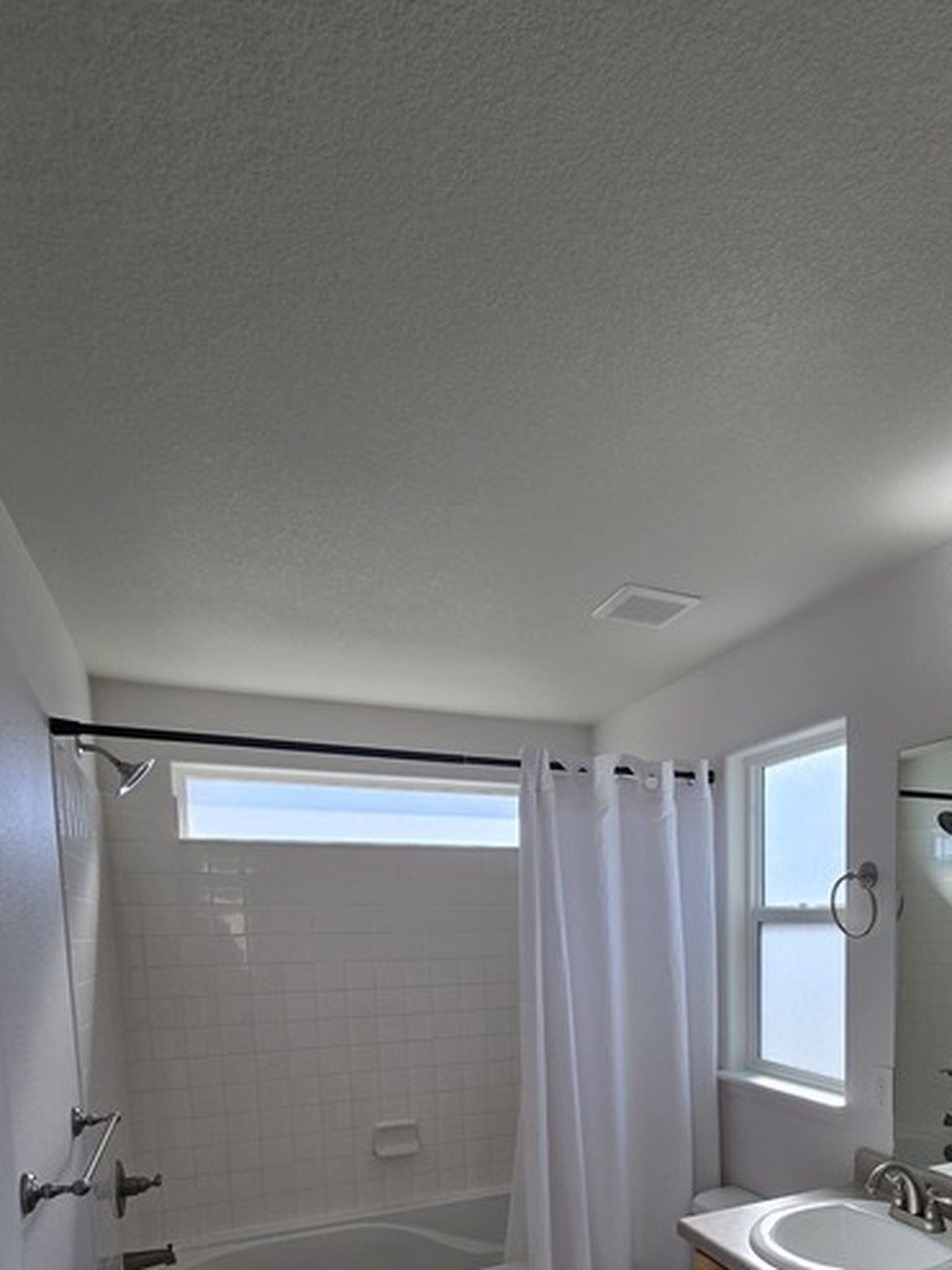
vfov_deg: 71.6
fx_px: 770
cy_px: 1003
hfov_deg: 61.1
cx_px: 670
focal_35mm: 21
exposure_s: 1/403
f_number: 2.2
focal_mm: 2.2
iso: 50
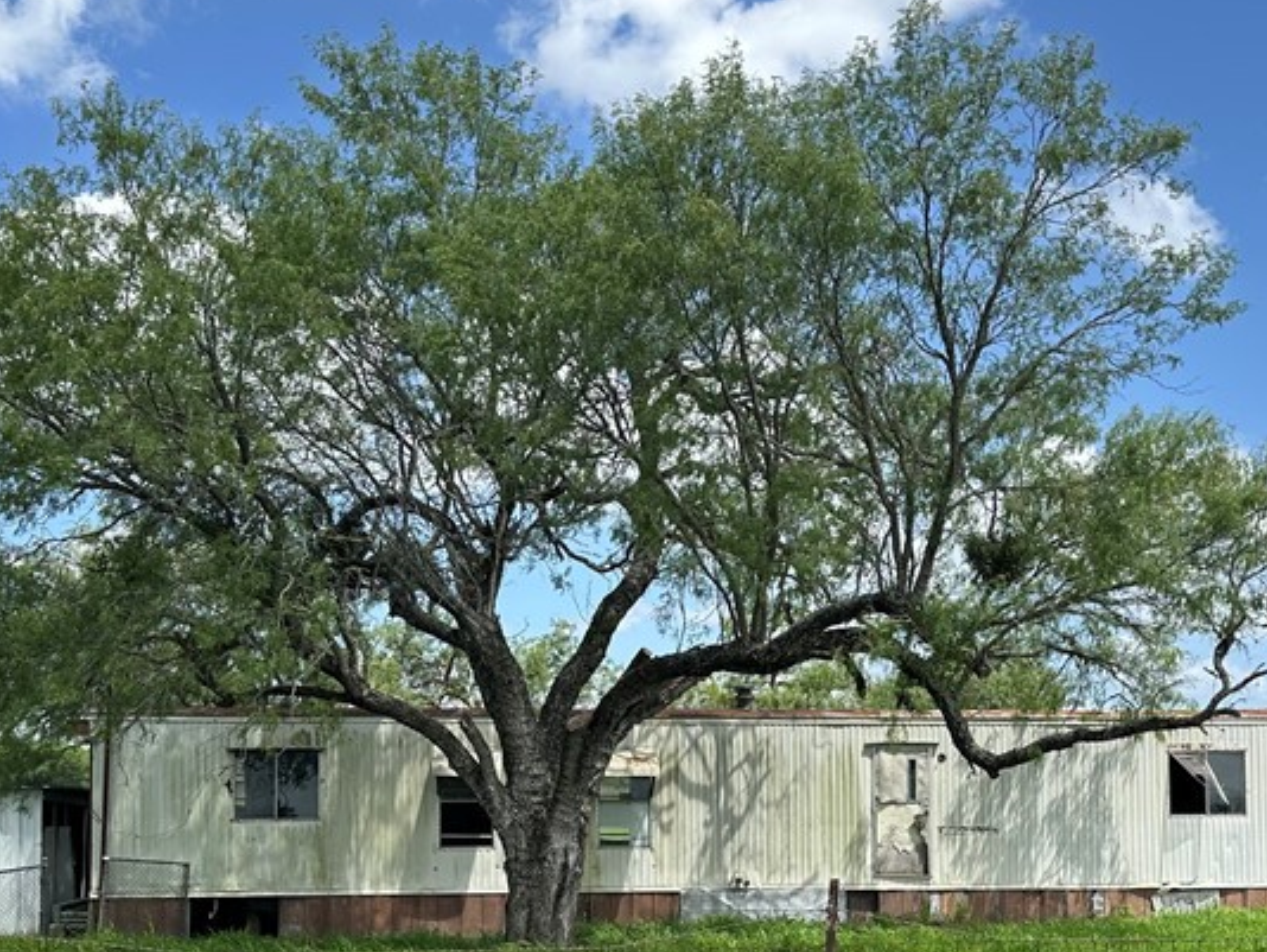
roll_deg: -0.1
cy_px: 762
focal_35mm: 46
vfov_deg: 30.8
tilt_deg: +1.2
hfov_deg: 41.1
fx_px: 1684
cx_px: 717
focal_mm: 6.86
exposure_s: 1/3247
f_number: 1.78
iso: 80
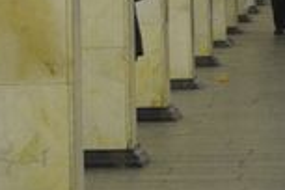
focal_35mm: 365
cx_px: 374
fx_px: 2889
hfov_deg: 5.6
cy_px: -84
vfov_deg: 3.8
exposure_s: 1/80
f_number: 5.6
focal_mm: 80
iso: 3200
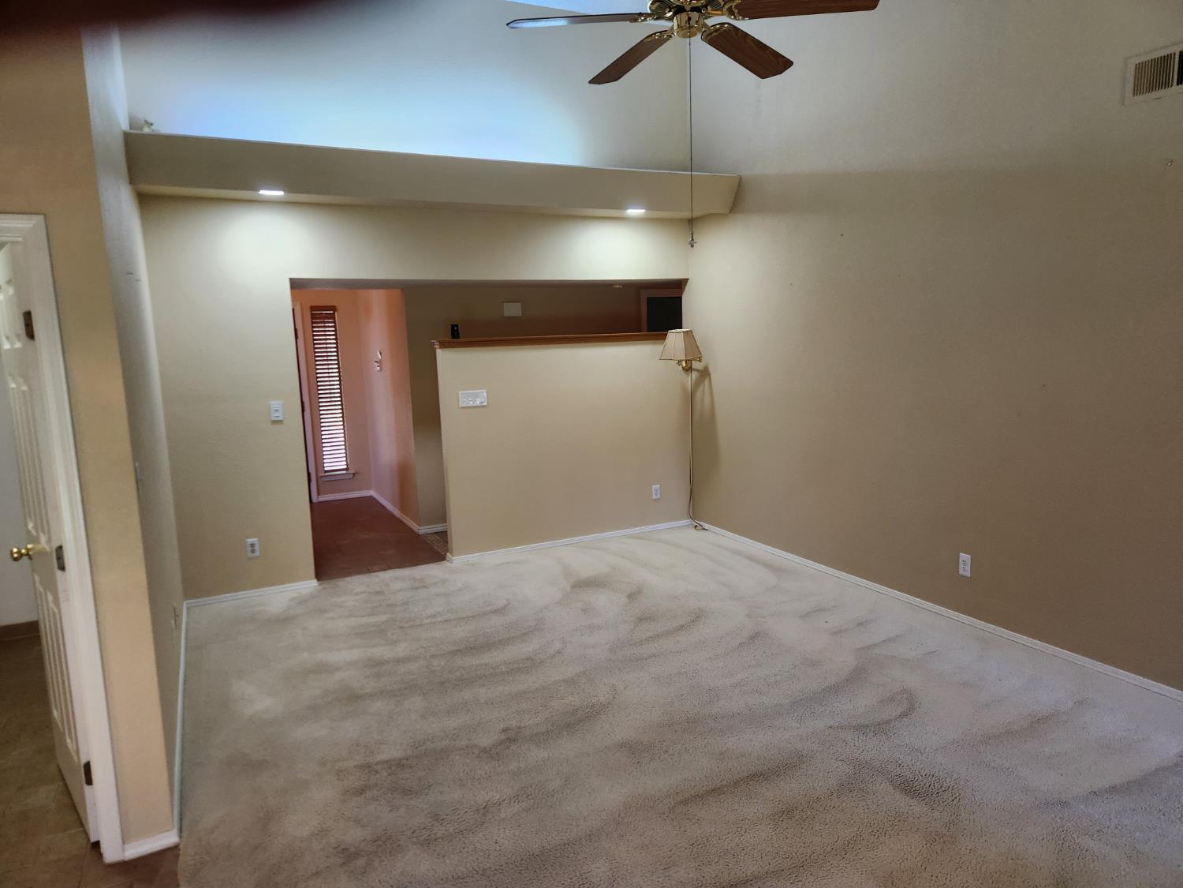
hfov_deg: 73.9
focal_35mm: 23
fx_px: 786
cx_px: 592
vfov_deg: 58.9
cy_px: 444
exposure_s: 1/120
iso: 200
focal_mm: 5.4
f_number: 1.8
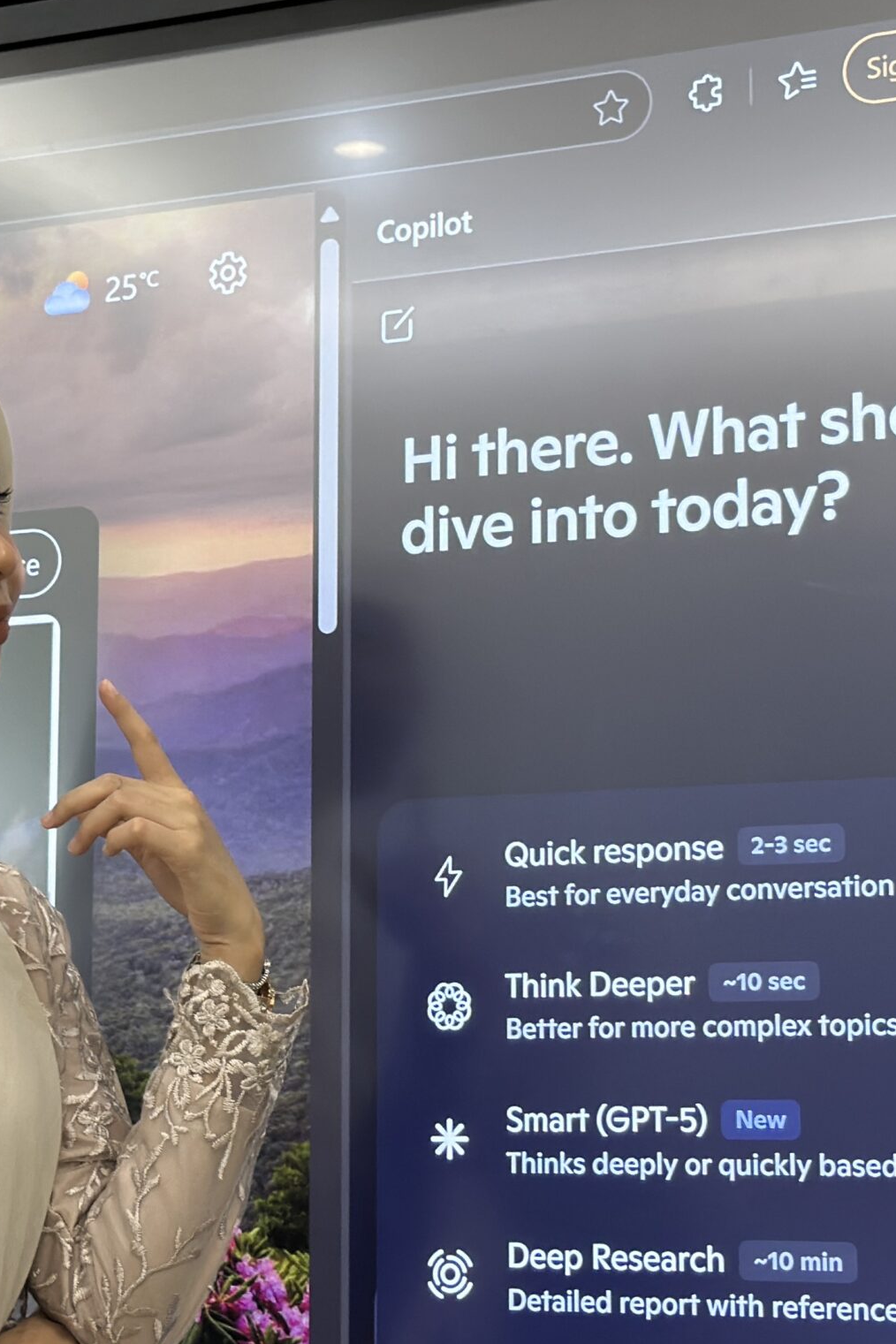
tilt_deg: +9.5
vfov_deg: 24.2
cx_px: 399
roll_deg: -0.4
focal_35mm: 84
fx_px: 3136
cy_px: 653
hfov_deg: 16.3
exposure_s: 1/60
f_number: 1.78
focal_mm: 6.86
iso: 160
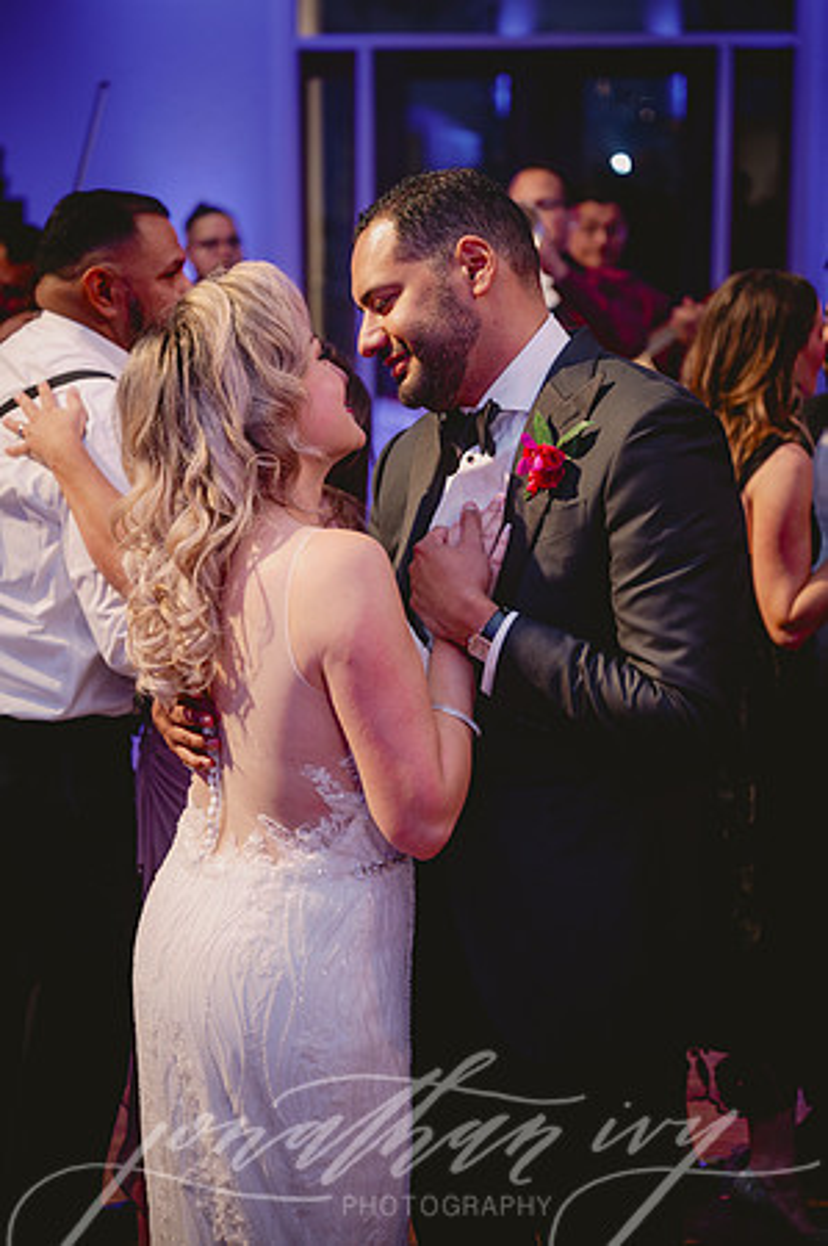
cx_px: 414
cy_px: 623
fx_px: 2420
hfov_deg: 19.4
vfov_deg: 28.9
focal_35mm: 70
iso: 500
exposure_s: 1/50
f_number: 2.8
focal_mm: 70
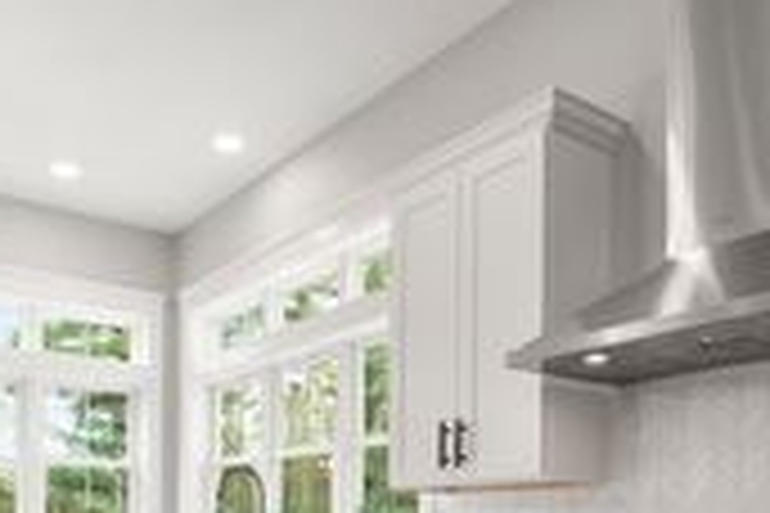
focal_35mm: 35
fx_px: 749
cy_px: 583
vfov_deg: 32.6
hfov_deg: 54.1
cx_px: 311
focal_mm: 12
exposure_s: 1/13
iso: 320
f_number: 8
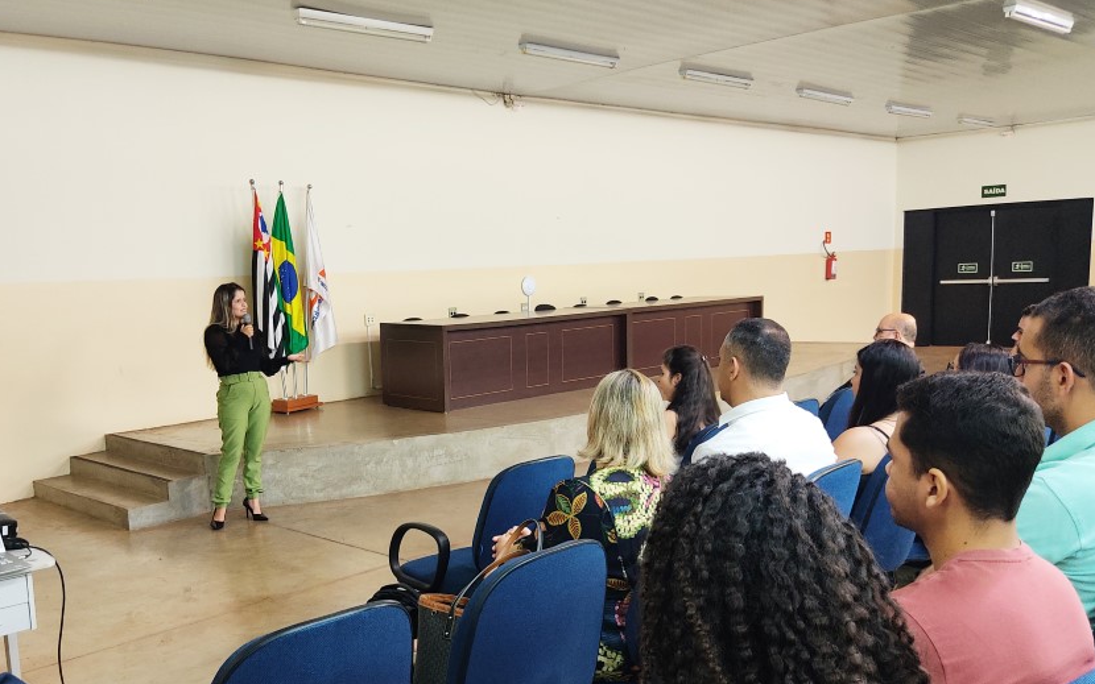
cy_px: 455
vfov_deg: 36.9
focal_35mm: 34
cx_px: 472
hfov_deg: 56.5
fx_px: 1015
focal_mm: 4.74
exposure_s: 1/30
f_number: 1.79
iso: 1026
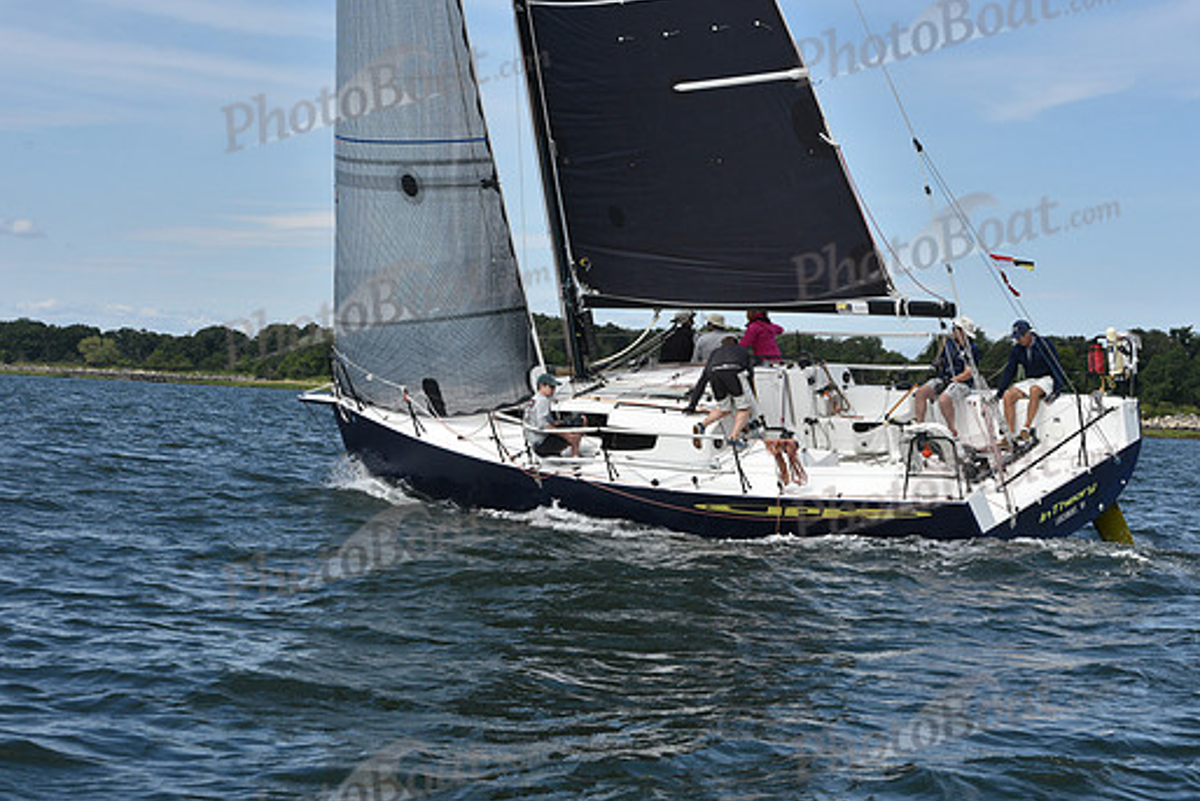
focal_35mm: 79
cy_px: 396
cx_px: 672
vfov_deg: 17.3
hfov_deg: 25.6
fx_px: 2634
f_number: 10
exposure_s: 1/1000
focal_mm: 70
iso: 320
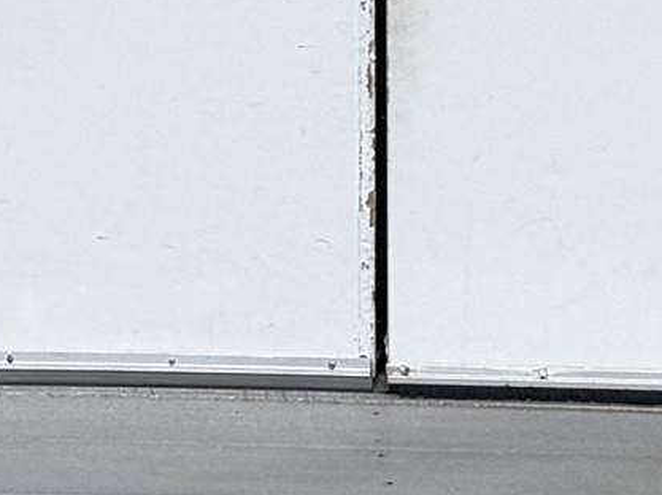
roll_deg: -0.4
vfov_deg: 7.9
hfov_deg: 11.1
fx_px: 3382
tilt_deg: -0.6
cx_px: 67
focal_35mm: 177
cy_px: -543
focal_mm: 6.76
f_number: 1.78
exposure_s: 1/1689
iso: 80
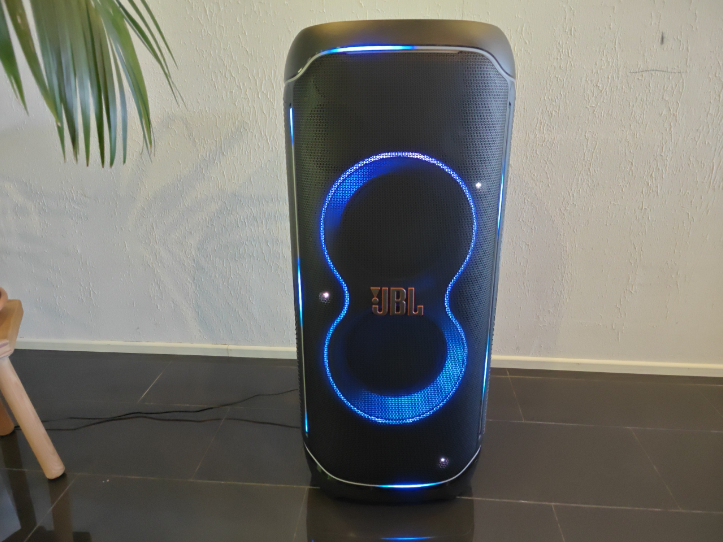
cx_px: 362
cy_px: 271
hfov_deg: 73.9
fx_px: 480
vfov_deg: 58.9
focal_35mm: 23
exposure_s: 1/100
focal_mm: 6.06
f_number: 1.6
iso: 800
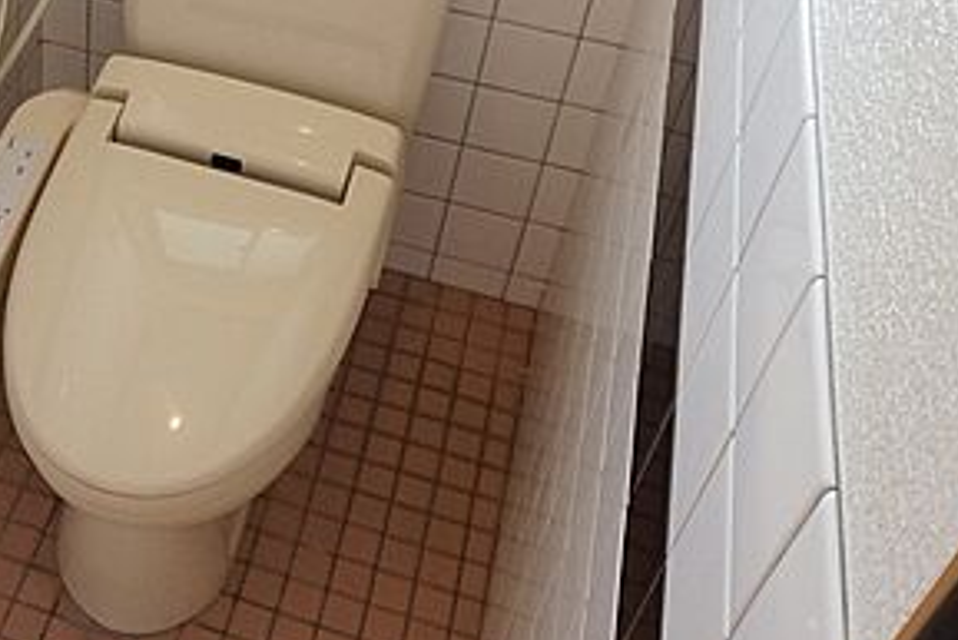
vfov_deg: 24.4
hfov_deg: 35.2
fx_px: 1411
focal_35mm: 53
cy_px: 7
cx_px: 86
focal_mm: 16
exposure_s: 1/60
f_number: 4
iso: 800
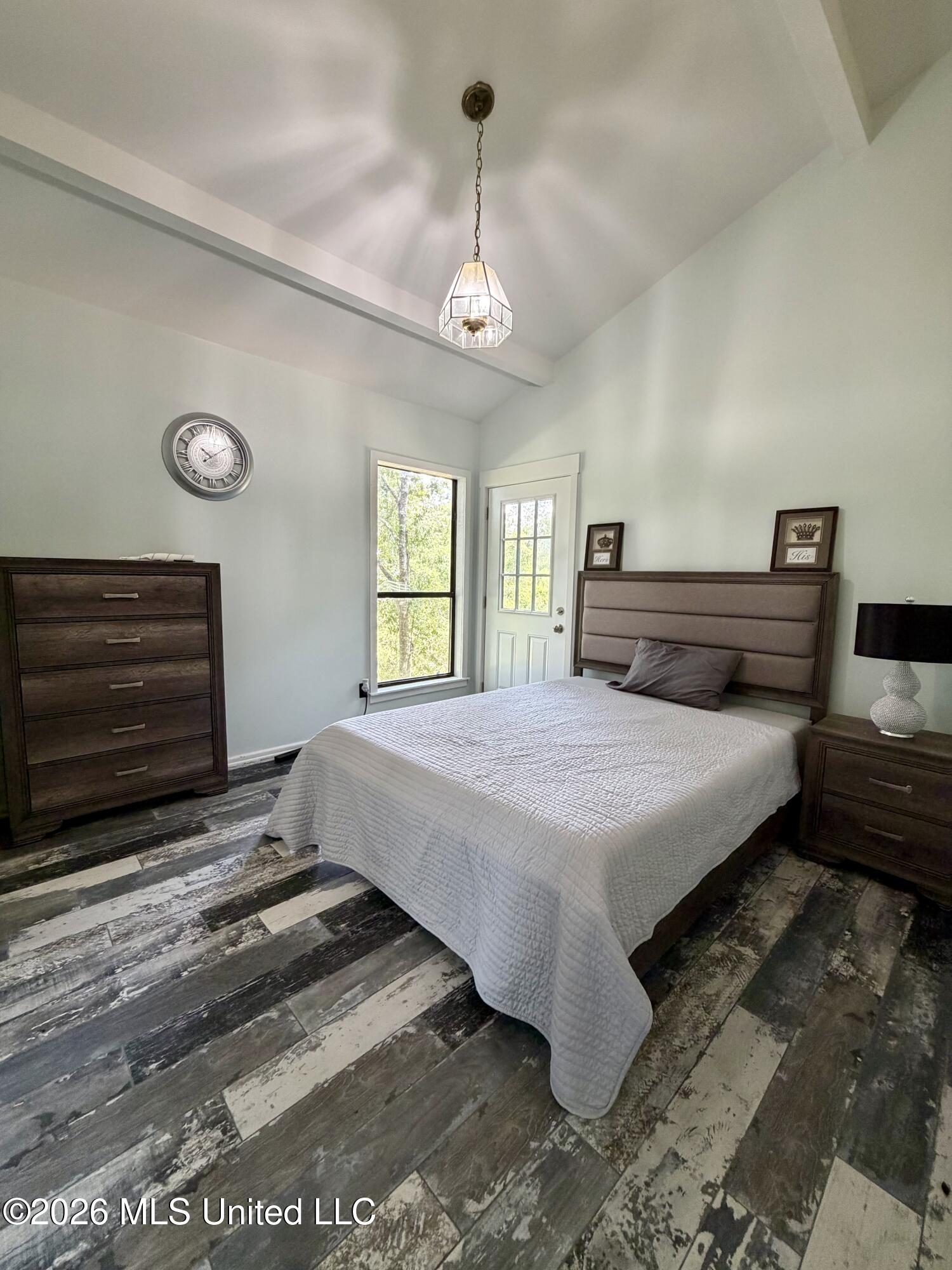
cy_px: 635
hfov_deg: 85.7
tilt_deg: -5.7
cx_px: 476
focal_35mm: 14
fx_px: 513
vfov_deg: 102.1
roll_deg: -1.5
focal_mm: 2.22
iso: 200
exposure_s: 1/60
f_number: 2.2
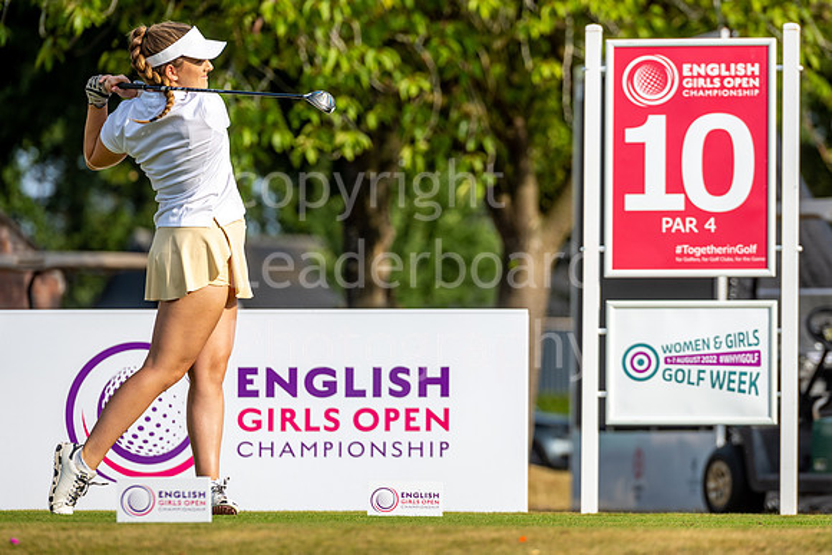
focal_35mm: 245
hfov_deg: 8.4
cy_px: 216
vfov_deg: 5.6
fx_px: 5673
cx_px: 476
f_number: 4
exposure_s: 1/1250
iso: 125
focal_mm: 200
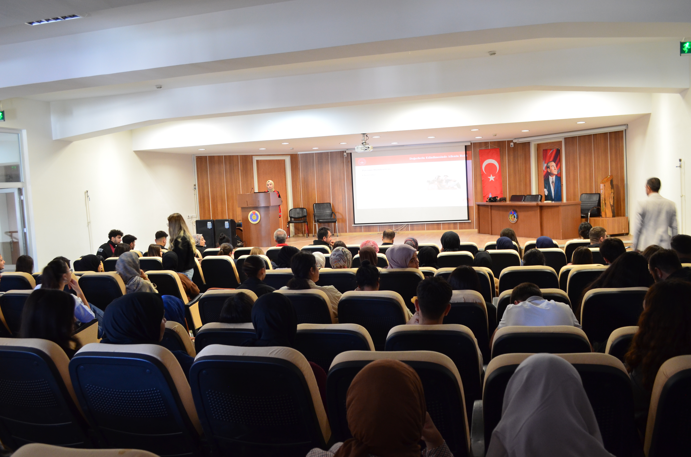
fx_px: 632
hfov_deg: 57.3
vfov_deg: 39.8
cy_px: 228
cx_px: 346
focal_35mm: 33
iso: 800
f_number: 5.6
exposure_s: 1/10
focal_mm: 22
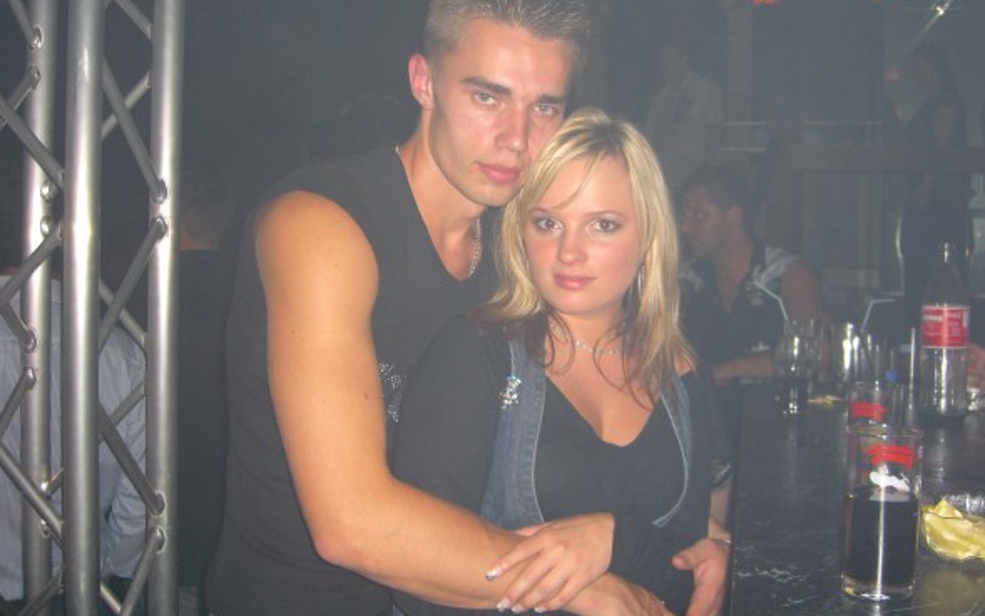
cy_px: 261
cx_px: 498
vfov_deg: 31.2
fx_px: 1101
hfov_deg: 48.2
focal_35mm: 41
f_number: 2.8
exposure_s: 1/60
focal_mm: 7.9
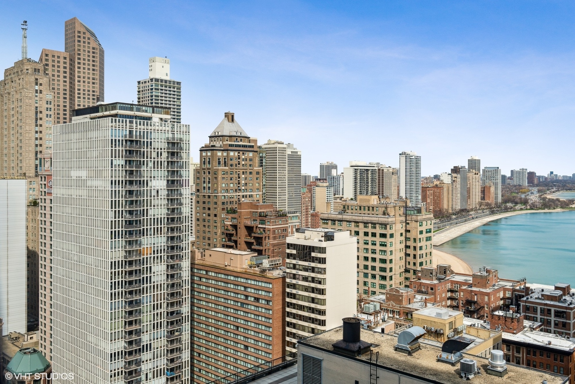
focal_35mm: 32
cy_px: 192
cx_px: 288
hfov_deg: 58.7
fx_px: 511
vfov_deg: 41.1
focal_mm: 32
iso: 160
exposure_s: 1/320
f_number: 8
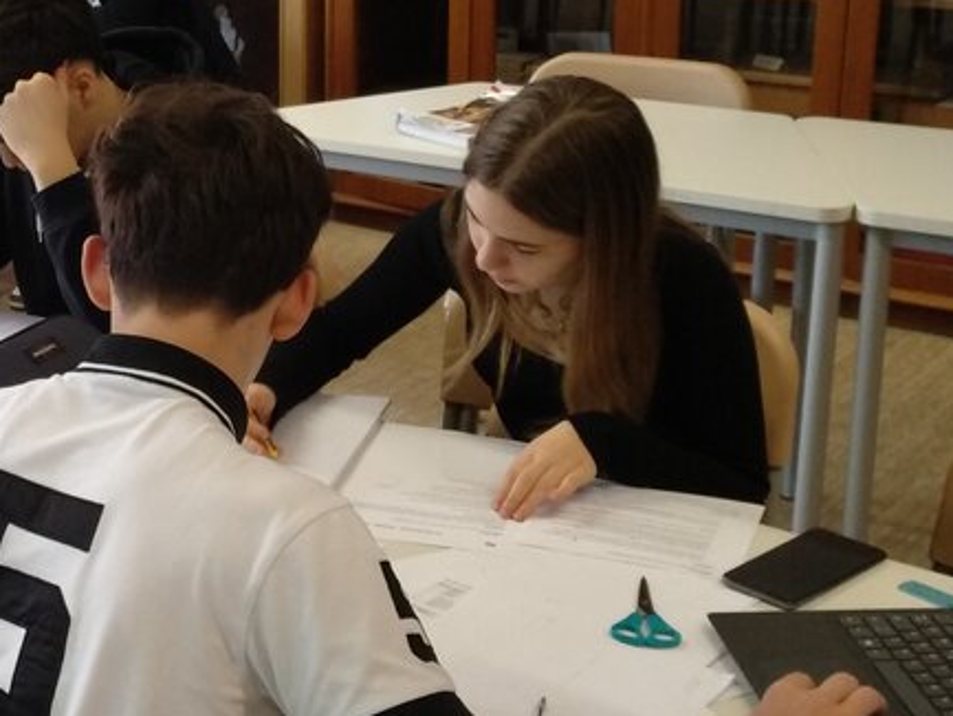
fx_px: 1432
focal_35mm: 52
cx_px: -40
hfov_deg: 33.1
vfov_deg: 27.9
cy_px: 262
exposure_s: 1/33
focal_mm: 3.81
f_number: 2.2
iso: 400
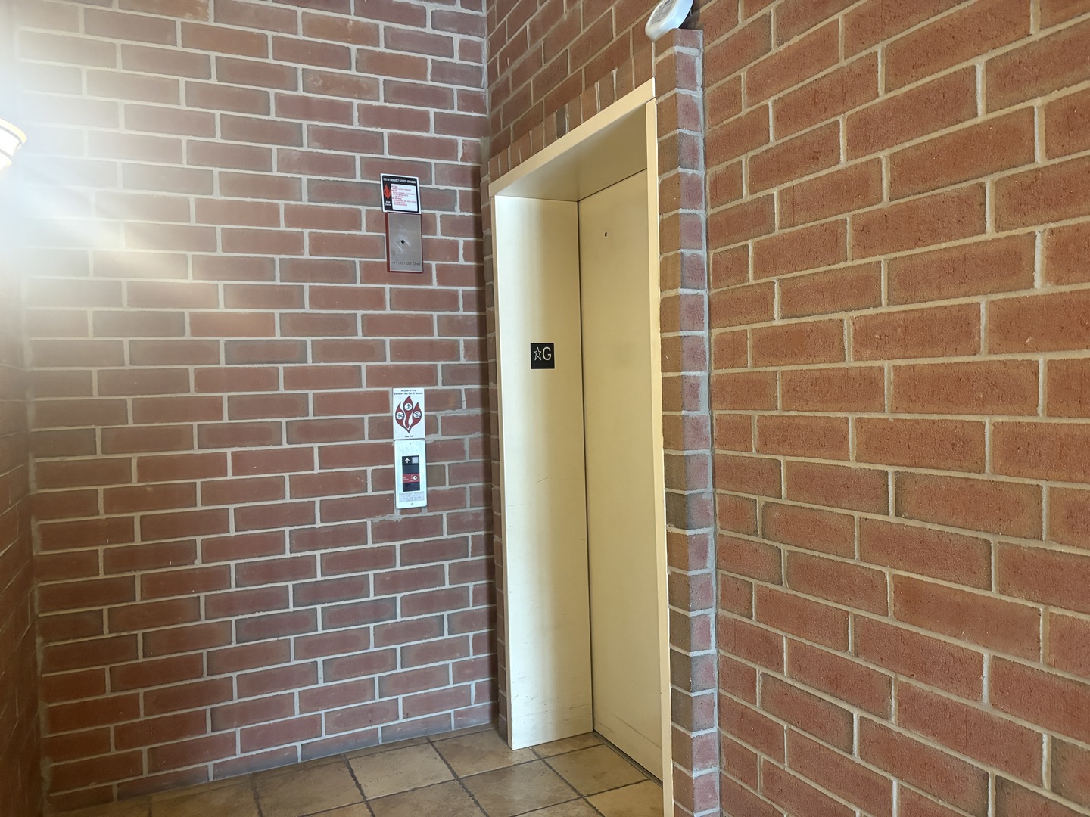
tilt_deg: -0.2
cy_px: 408
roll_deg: +1.7
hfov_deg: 67.3
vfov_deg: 53.1
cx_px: 545
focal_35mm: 26
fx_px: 819
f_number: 1.6
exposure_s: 1/40
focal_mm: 5.96
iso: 500
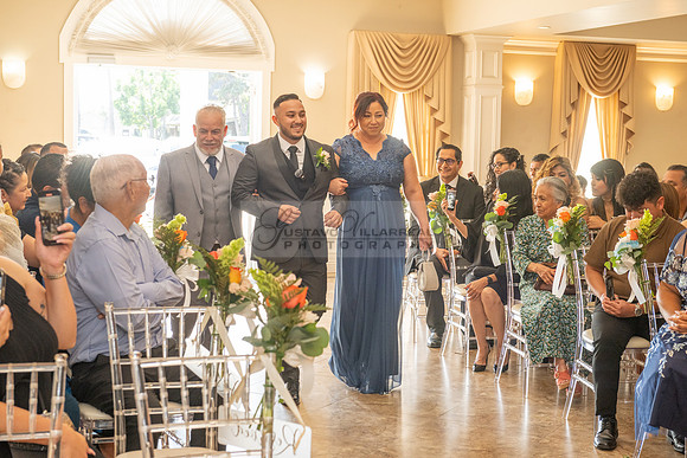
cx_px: 344
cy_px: 229
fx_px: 1107
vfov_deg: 23.4
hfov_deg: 34.5
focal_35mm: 58
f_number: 6.3
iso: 1250
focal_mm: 58
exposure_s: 1/200
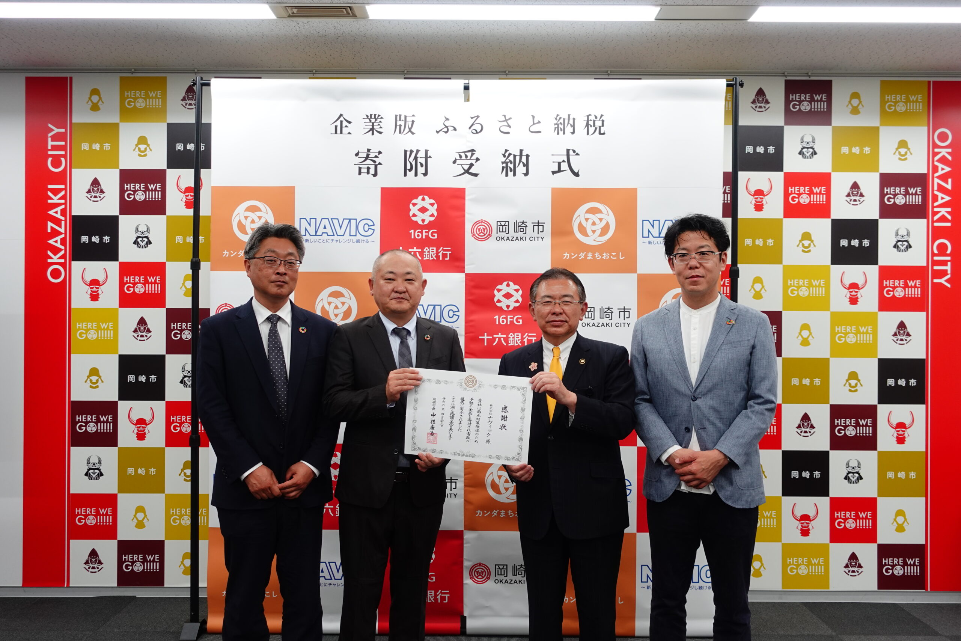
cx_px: 480
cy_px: 320
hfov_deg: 61.9
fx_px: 801
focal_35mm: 30
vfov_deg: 43.6
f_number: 2.8
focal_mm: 11.7
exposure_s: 1/30
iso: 125
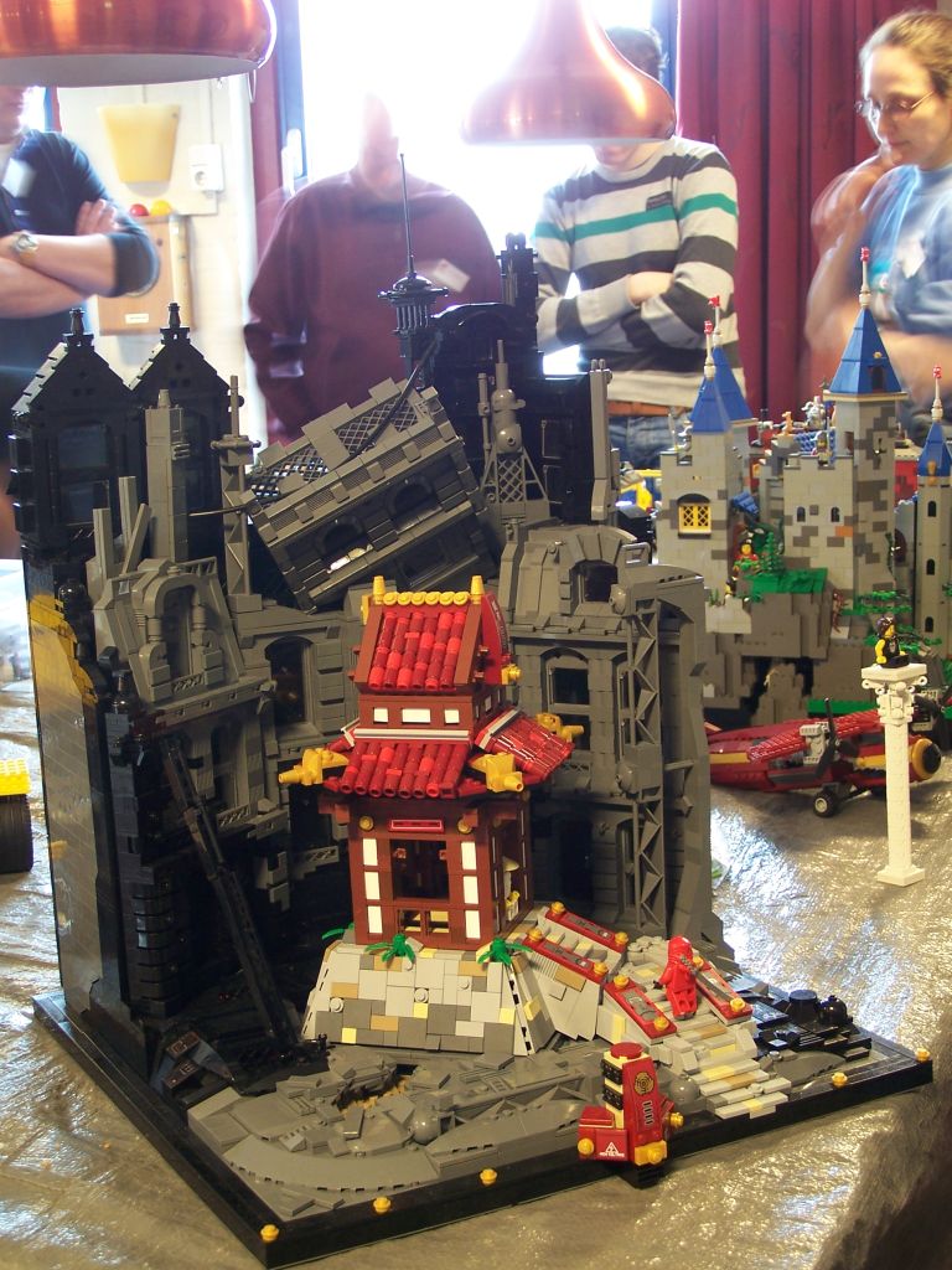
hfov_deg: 26.1
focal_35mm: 56
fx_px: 2053
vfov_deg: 34.3
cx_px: 476
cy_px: 635
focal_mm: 9.3
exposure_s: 1/2
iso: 80
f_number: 3.1
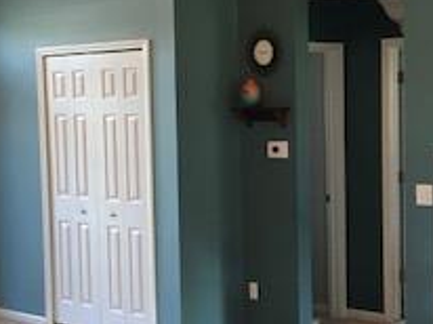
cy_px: 191
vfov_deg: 16.9
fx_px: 1087
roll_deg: +1.6
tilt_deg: -3.8
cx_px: 290
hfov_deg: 22.4
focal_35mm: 87
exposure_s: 1/17
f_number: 1.8
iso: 40
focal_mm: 3.99
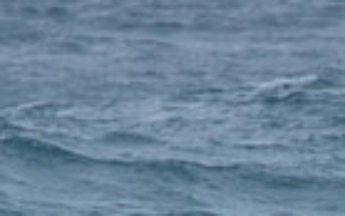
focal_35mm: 2336
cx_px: 539
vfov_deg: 0.6
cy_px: 446
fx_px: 21973
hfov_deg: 0.9
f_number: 8
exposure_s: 1/2000
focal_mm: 400
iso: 500
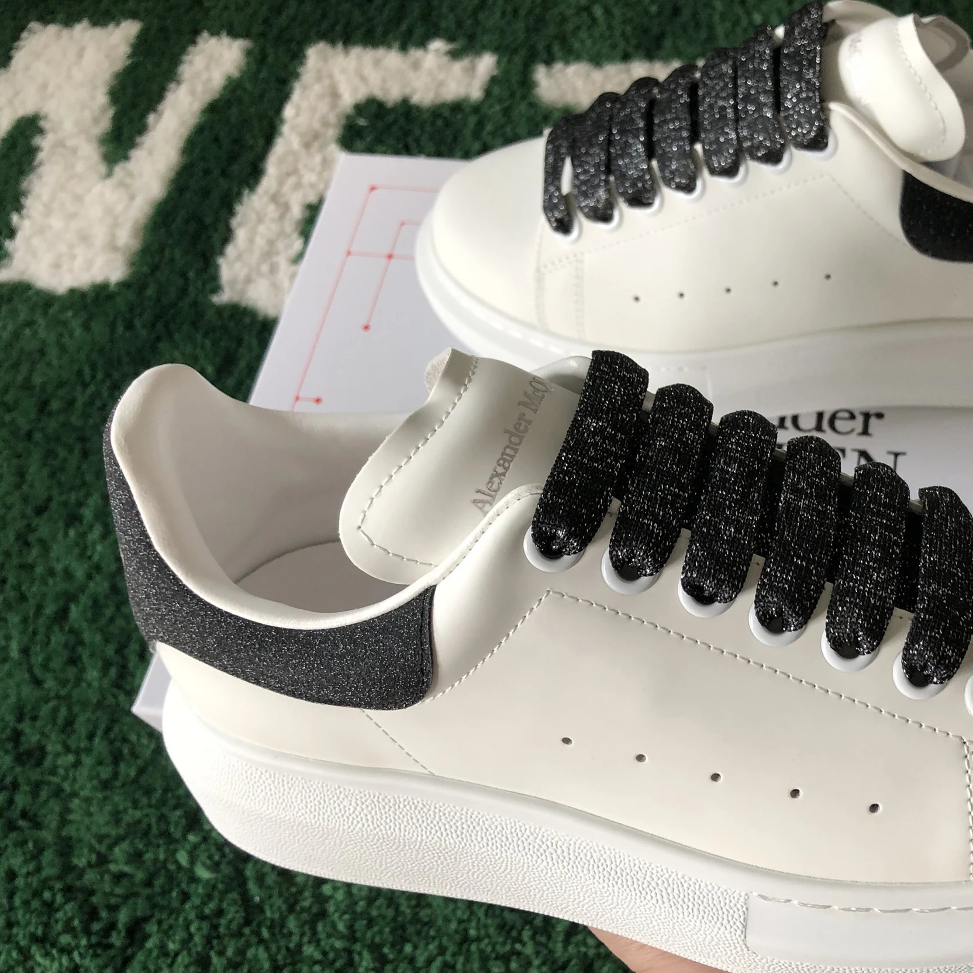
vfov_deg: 43.8
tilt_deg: -60.5
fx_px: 1208
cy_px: 507
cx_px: 727
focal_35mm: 38
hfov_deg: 42.5
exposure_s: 1/24
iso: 32
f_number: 1.8
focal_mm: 4
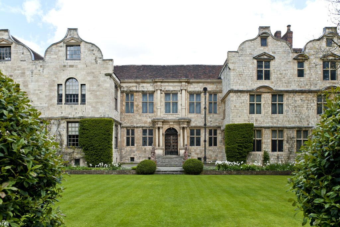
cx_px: 170
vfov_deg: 53.1
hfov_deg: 73.8
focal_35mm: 24
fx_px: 227
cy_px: 114
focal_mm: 24
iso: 100
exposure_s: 1/320
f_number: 5.6
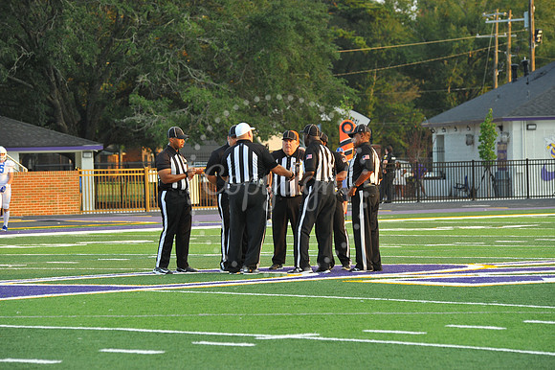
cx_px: 278
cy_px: 185
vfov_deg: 6.9
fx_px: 3081
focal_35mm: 200
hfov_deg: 10.3
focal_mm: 200
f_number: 7.1
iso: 800
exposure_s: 1/250
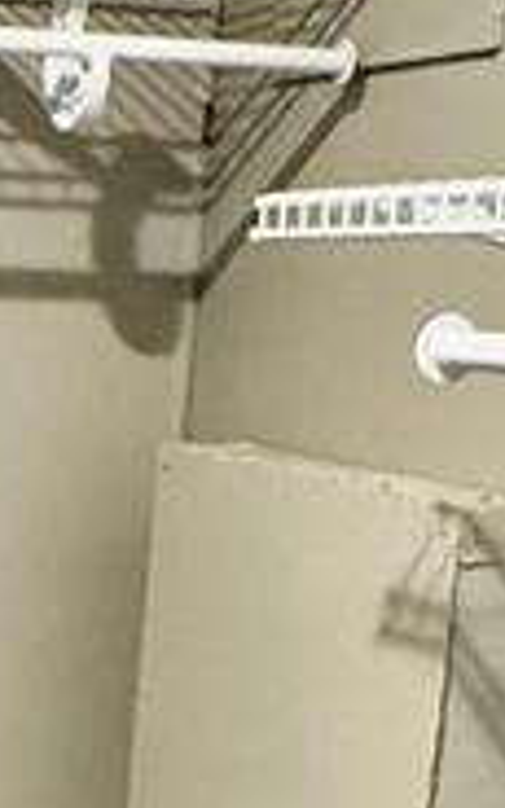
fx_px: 2136
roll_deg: -2.1
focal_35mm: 97
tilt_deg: -16.3
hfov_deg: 13.1
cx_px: -110
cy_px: 887
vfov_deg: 20.4
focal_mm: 2.22
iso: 500
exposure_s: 1/60
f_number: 2.2
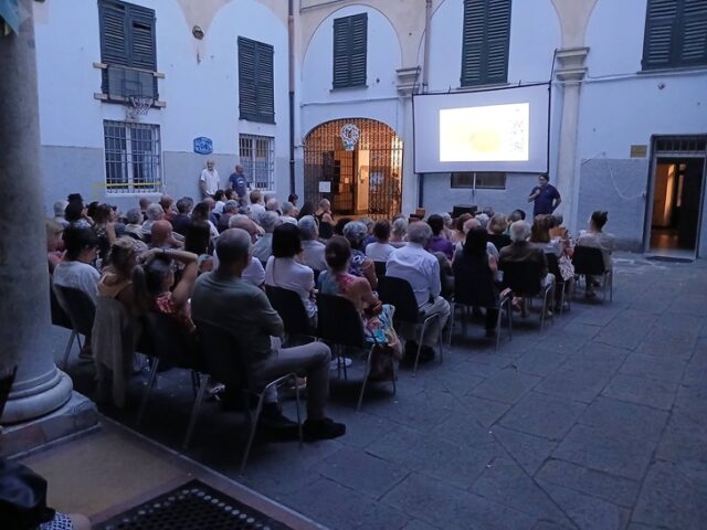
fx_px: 531
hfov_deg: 67.3
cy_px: 265
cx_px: 354
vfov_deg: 53.1
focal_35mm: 26
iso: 1250
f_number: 1.8
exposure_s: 1/16.7
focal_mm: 3.98
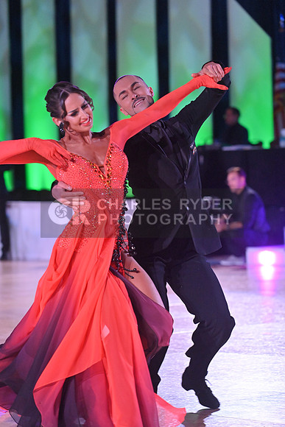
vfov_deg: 13.7
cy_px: 214
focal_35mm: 150
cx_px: 142
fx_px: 1780
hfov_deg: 9.2
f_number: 5
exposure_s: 1/400
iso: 4000
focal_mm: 150
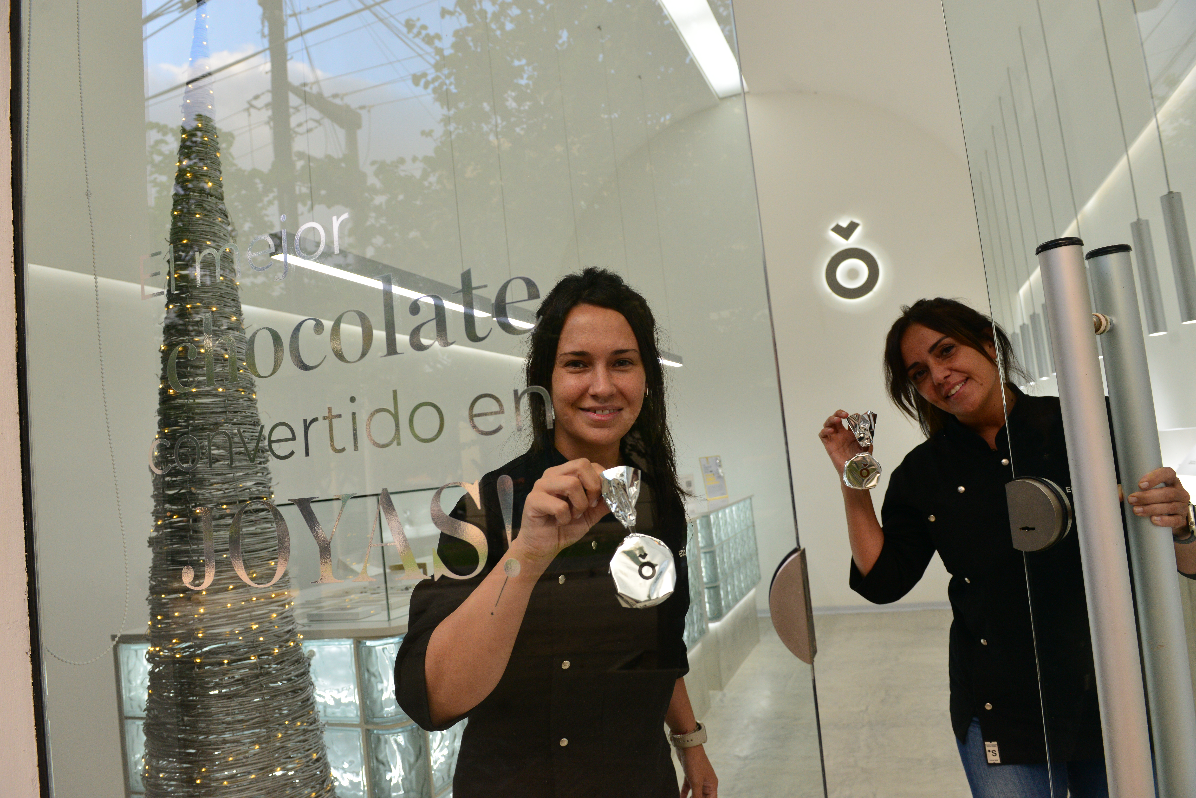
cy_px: 399
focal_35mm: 24
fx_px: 798
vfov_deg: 53.2
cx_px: 598
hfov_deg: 73.7
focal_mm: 24
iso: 1250
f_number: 4.5
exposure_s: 1/320
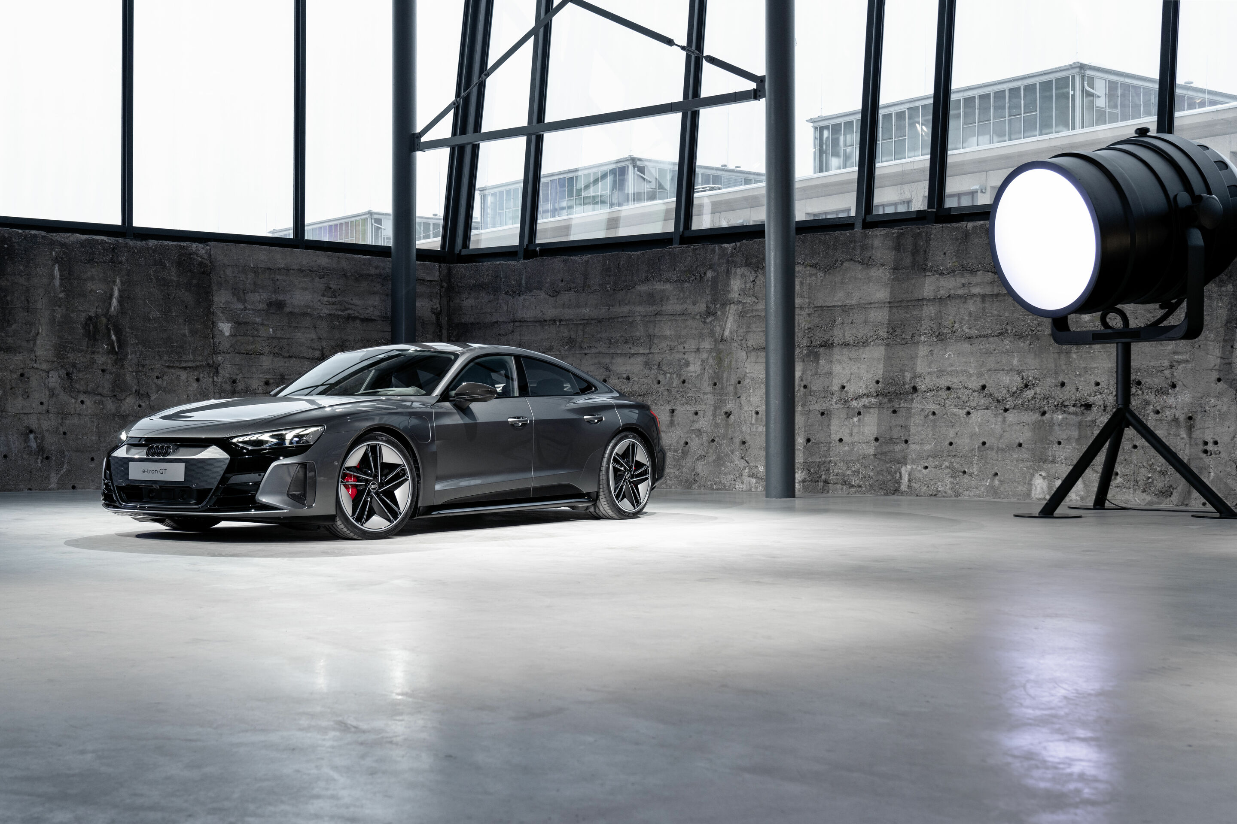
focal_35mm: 45
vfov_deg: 29.9
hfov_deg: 43.6
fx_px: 1546
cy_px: 412
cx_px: 618
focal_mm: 45
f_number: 5.6
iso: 320
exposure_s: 1/10
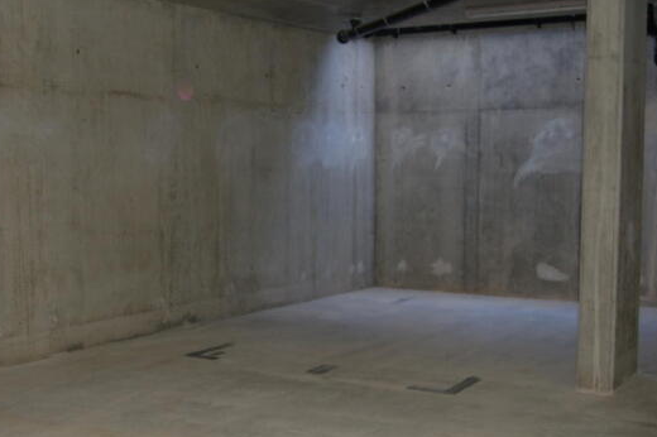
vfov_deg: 25.4
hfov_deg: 37.5
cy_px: 263
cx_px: 282
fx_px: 967
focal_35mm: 53
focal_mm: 28
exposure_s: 1/60
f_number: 4.2
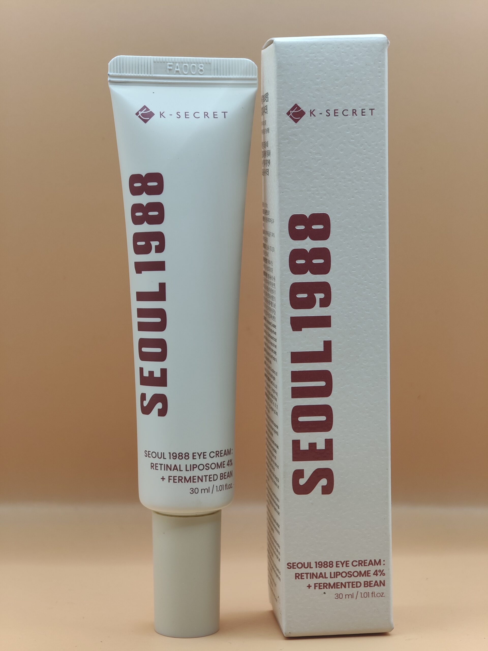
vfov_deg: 27.8
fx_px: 1316
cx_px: 244
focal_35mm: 70
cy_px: 326
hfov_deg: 21.0
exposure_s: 1/100
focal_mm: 13.3
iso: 167
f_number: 2.55
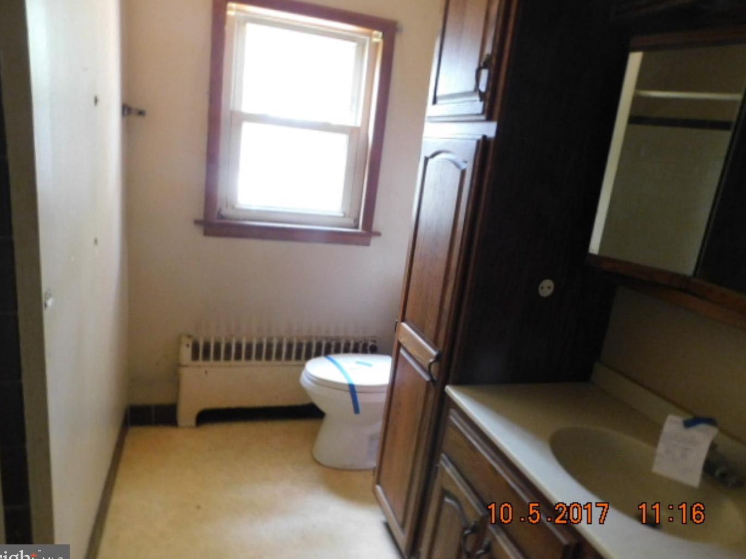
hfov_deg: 71.6
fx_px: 517
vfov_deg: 56.8
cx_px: 364
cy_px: 284
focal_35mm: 24
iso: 500
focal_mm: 4
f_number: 3
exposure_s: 1/8
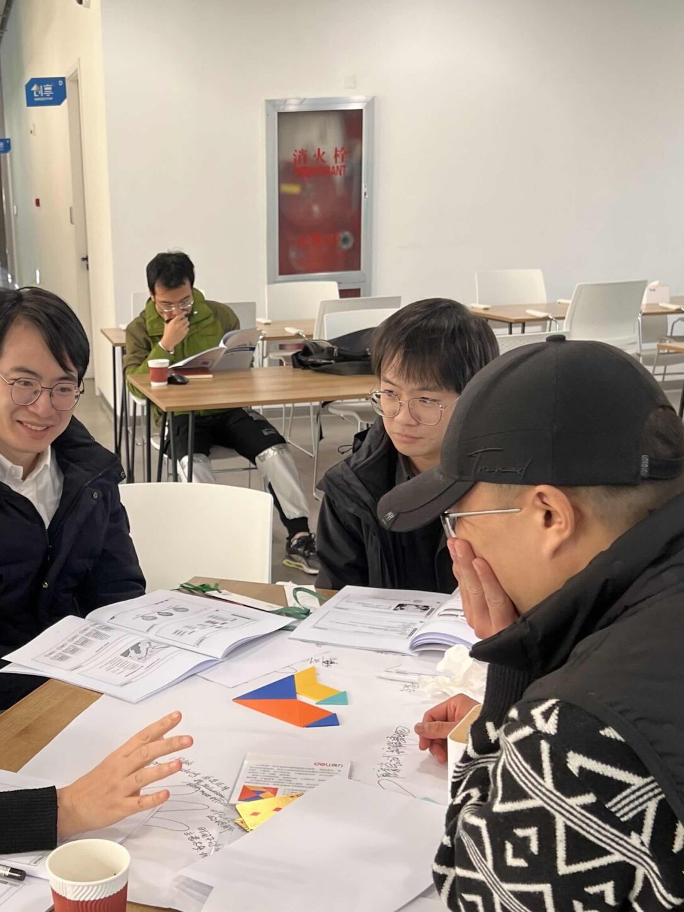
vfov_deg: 41.0
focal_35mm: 46
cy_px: 551
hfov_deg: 31.0
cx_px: 182
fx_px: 1212
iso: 100
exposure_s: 1/121
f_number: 1.5
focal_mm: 5.7
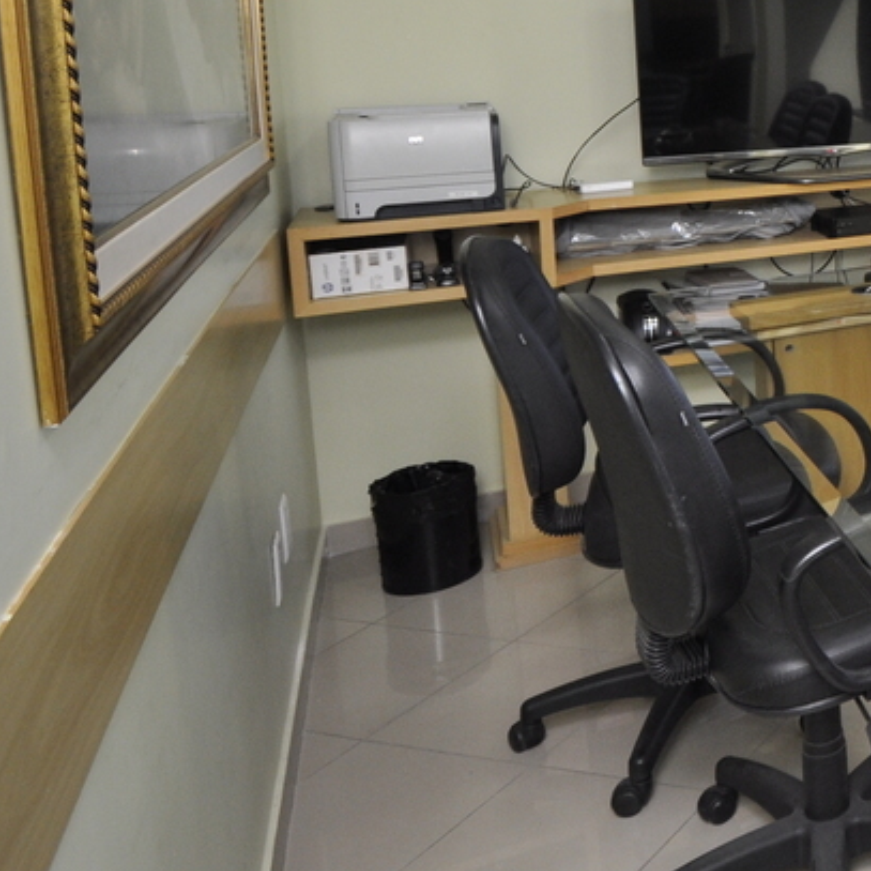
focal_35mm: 40
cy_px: 146
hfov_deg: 30.9
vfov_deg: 39.8
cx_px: 1179
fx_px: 1139
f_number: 4.5
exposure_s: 1/60
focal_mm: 10
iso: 560
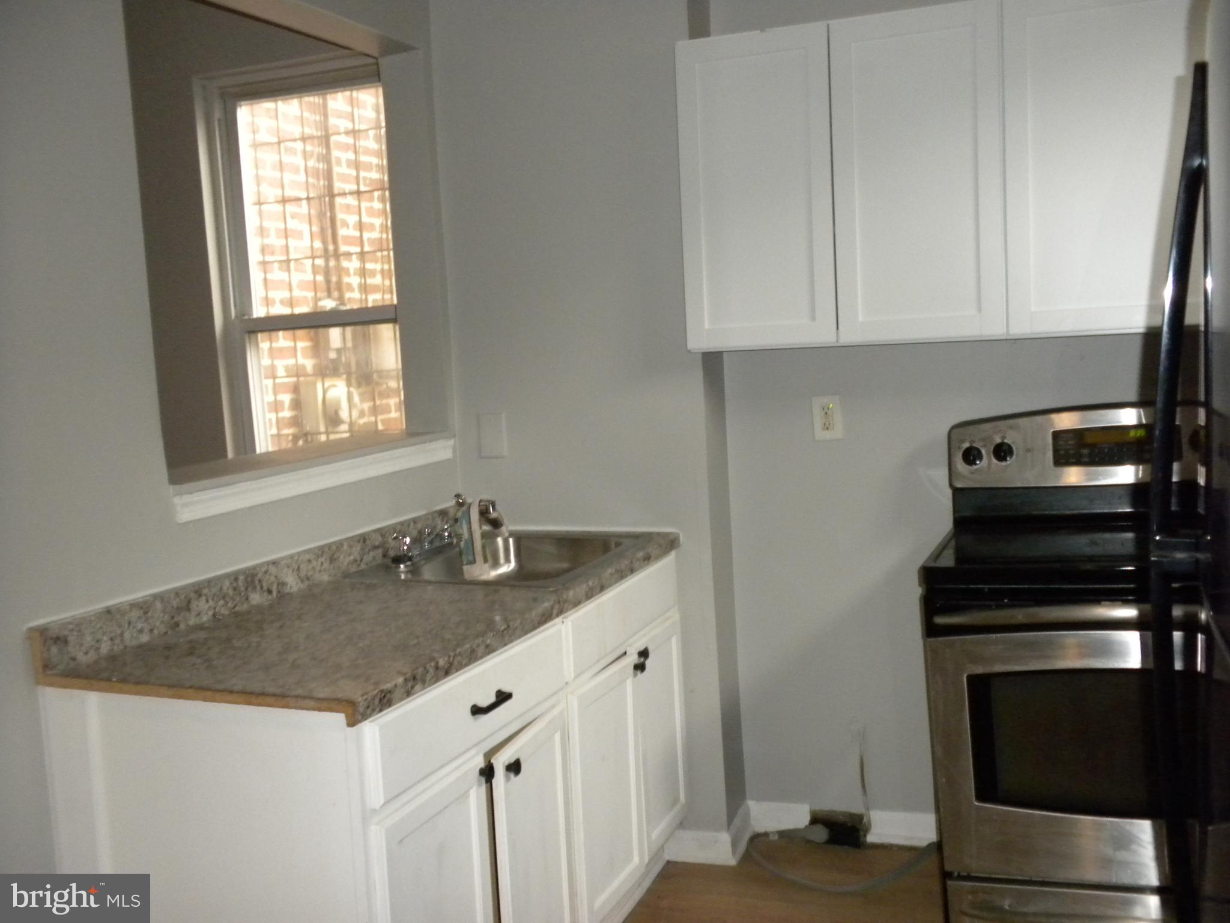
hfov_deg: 50.1
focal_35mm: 37
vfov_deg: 38.7
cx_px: 615
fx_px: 1315
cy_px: 462
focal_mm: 6.6
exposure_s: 1/30
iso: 400
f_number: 3.5
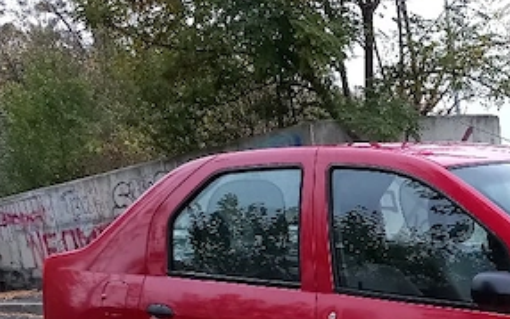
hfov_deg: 31.8
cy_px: 374
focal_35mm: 60
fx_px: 834
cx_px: 489
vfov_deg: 20.4
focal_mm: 4
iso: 250
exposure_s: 1/33
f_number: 1.8
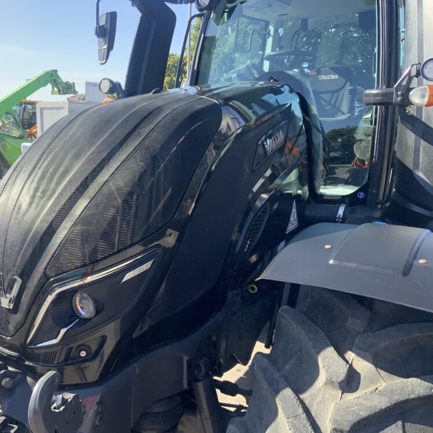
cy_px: 214
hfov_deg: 46.6
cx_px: 148
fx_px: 495
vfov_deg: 47.2
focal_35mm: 35
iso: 16
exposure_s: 1/674
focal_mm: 3
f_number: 1.8
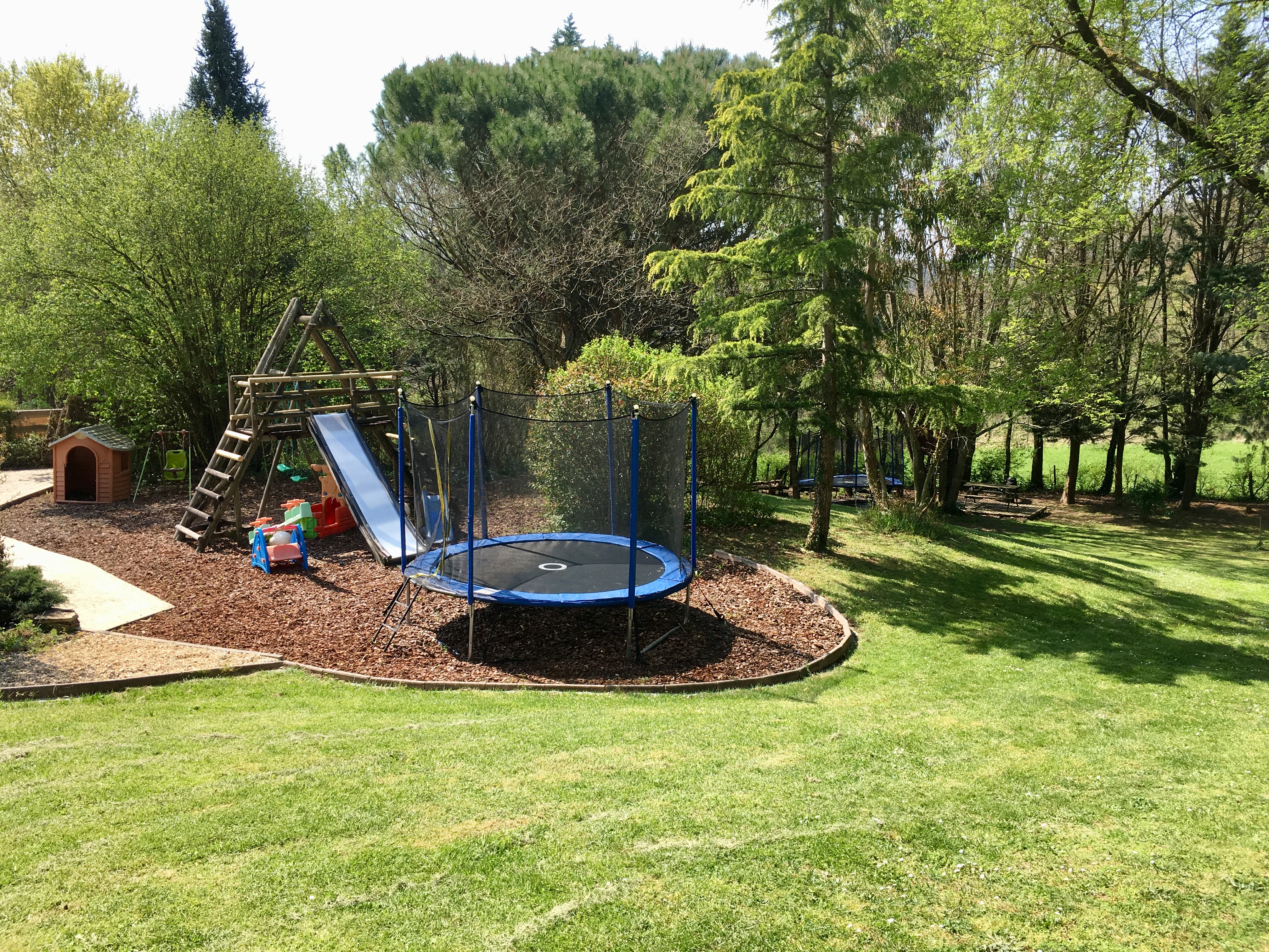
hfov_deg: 61.7
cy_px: 476
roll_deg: +1.4
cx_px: 634
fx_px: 1063
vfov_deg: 48.2
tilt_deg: -11.9
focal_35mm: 29
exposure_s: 1/561
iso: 25
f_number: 2.2
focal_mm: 4.15
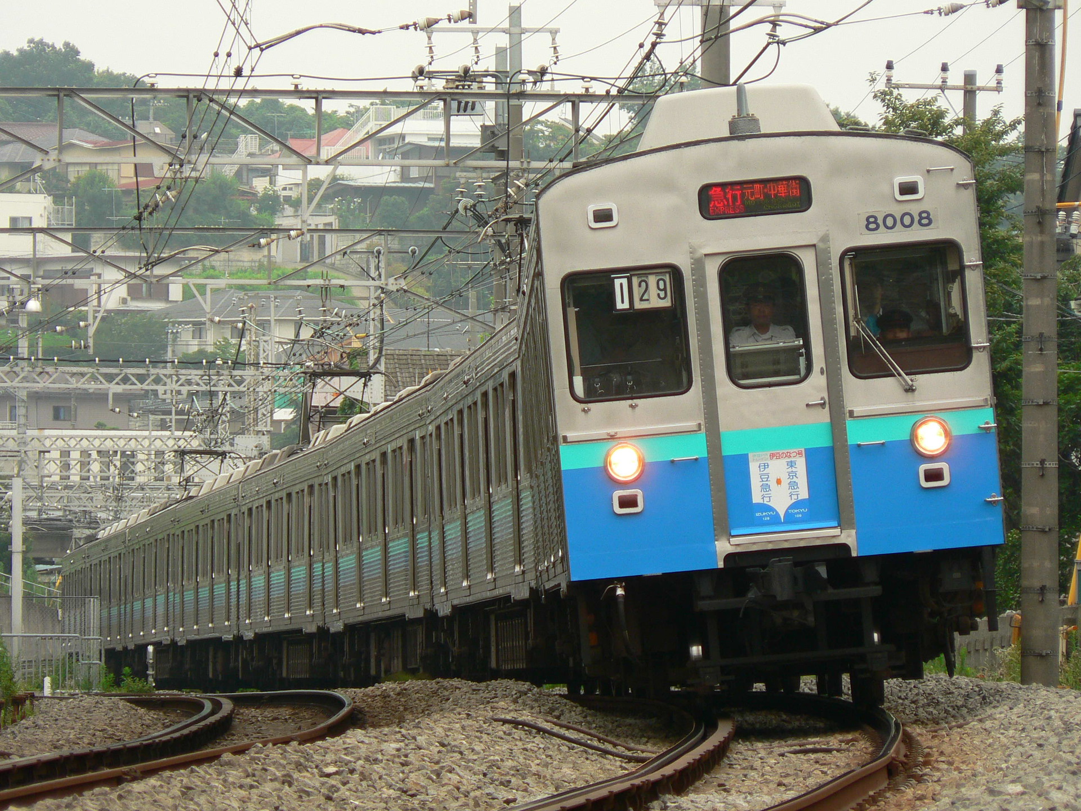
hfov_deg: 7.6
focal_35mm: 260
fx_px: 8119
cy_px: 406
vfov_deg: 5.7
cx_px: 540
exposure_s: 1/320
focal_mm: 43.3
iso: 80
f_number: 3.3
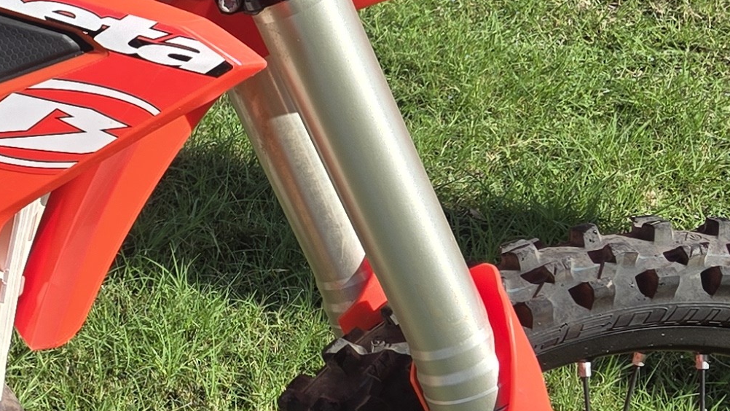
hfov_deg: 19.7
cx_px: -205
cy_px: 247
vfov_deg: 12.1
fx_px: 1936
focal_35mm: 100
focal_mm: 5.4
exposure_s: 1/1380
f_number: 1.8
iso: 25
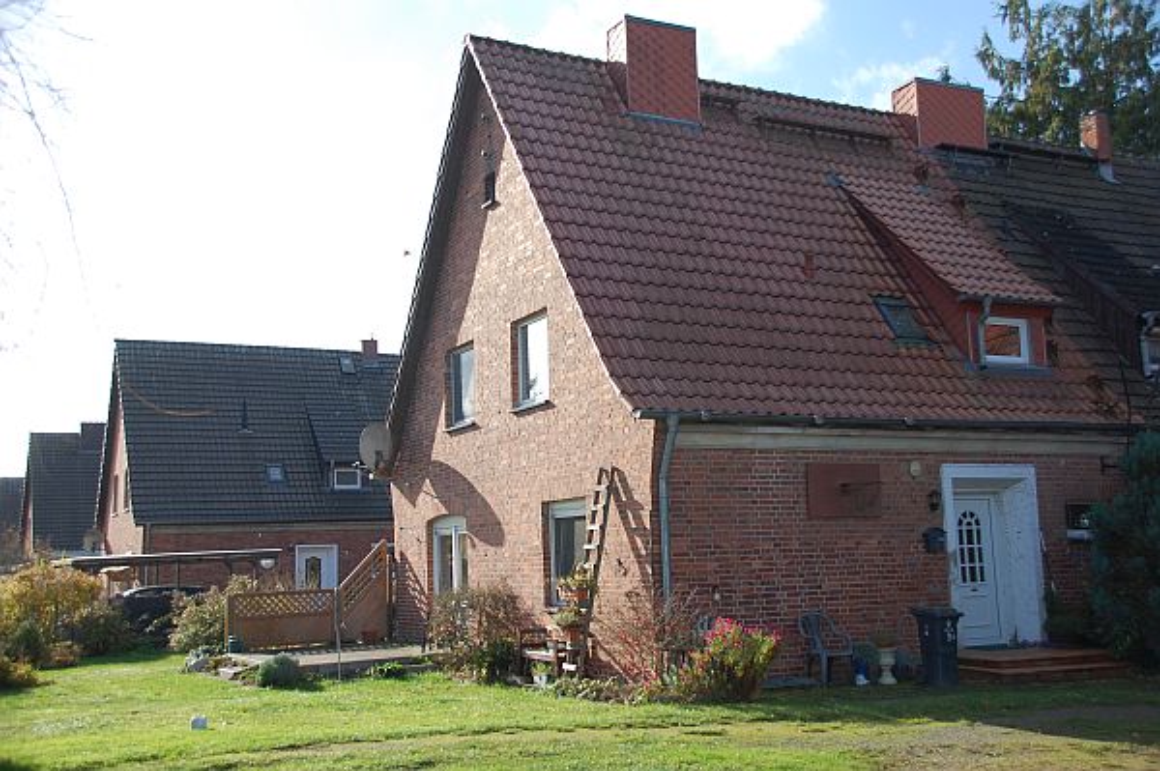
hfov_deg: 49.6
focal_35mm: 39
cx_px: 580
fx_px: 1256
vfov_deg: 34.2
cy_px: 386
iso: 250
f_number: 5.6
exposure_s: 1/500
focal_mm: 26
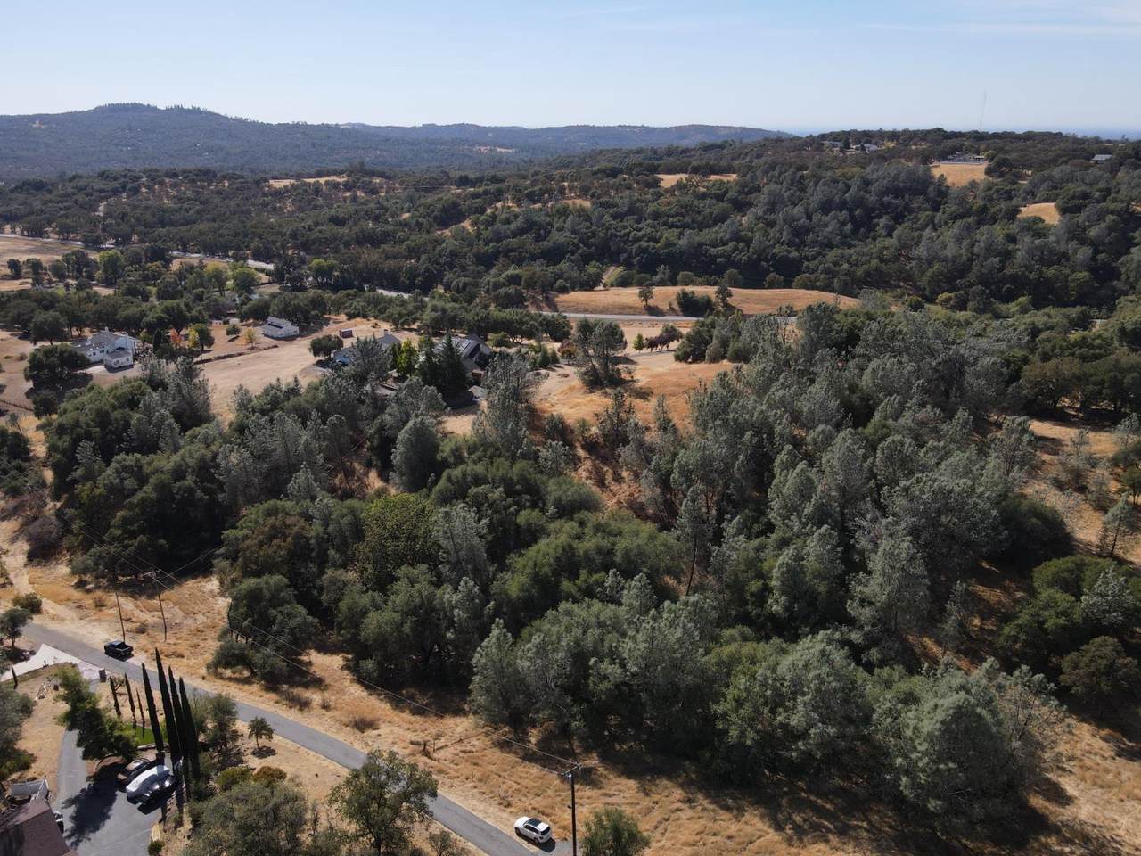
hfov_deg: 71.6
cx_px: 570
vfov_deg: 56.8
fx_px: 791
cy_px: 428
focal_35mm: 24
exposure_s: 1/800
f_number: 2.8
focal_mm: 4.5
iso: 100
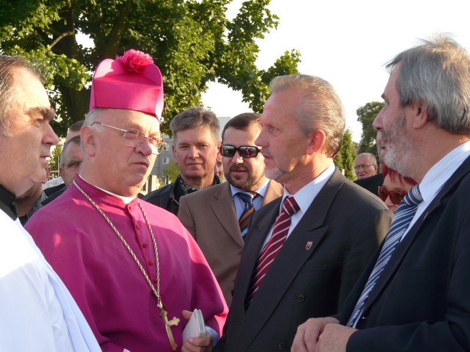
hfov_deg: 19.8
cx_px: 235
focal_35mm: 99
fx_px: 1344
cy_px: 176
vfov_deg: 14.9
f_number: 4
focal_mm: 16.2
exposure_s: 1/125
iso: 100
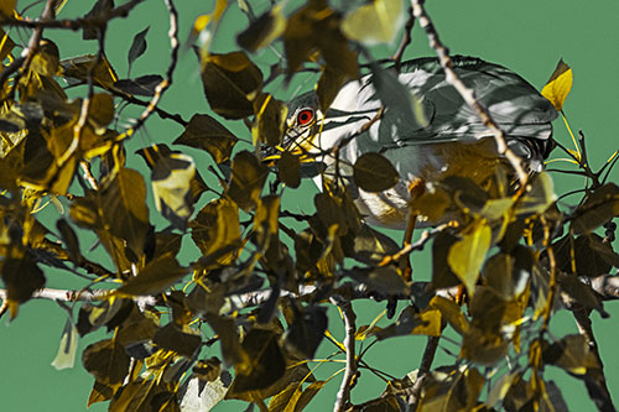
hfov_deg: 3.2
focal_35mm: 650
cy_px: 206
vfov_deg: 2.1
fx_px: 11172
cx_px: 310
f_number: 11
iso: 3200
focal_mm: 650
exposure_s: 1/4000
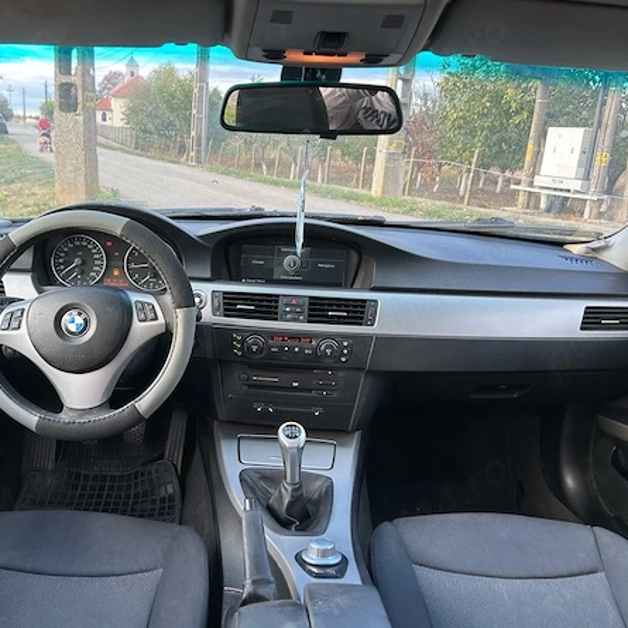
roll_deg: -2.8
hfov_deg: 52.2
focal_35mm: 31
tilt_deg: -15.9
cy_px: 313
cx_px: 253
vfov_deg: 52.5
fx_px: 636
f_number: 1.5
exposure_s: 1/121
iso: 40
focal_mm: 5.7
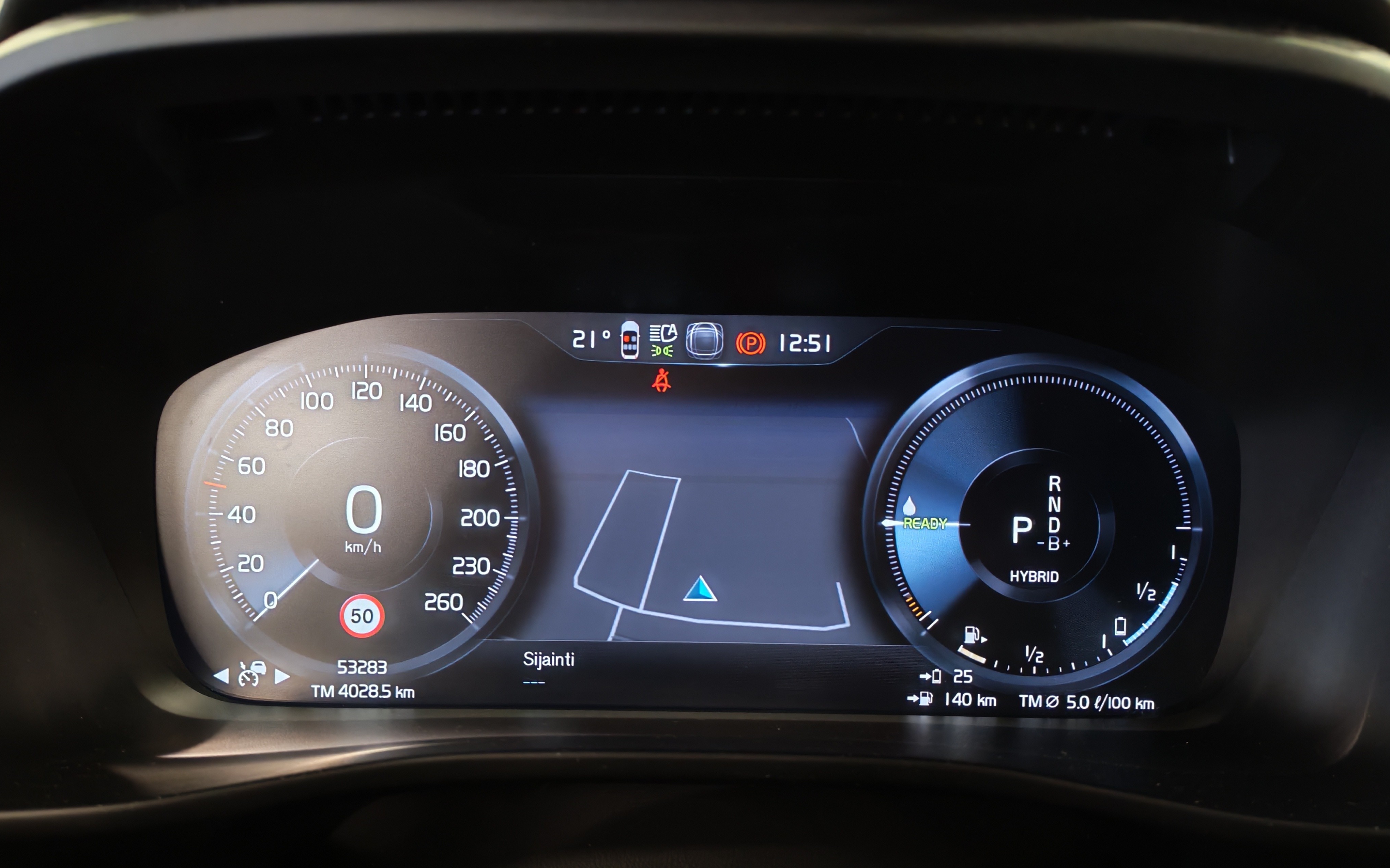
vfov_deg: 38.3
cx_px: 694
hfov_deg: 58.1
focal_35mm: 33
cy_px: 481
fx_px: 1250
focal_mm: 6.12
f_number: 1.9
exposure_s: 1/33
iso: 2000
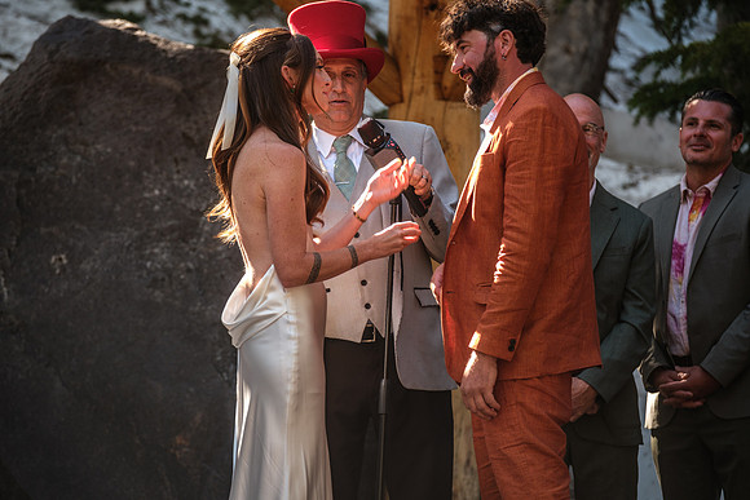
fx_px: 4376
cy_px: 250
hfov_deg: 9.8
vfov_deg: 6.5
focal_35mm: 210
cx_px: 375
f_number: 4
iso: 400
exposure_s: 1/160
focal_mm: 140
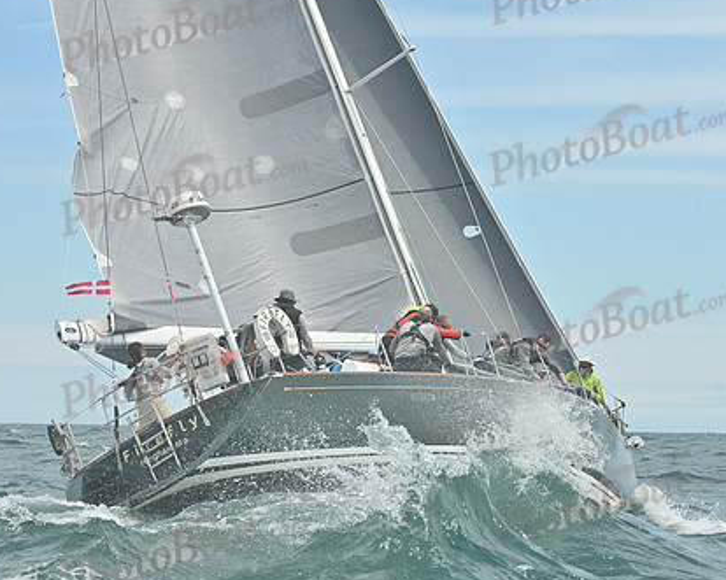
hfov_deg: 14.0
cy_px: 257
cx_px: 400
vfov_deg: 11.2
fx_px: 2964
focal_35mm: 138
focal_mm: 105
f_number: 10
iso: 320
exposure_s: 1/1250
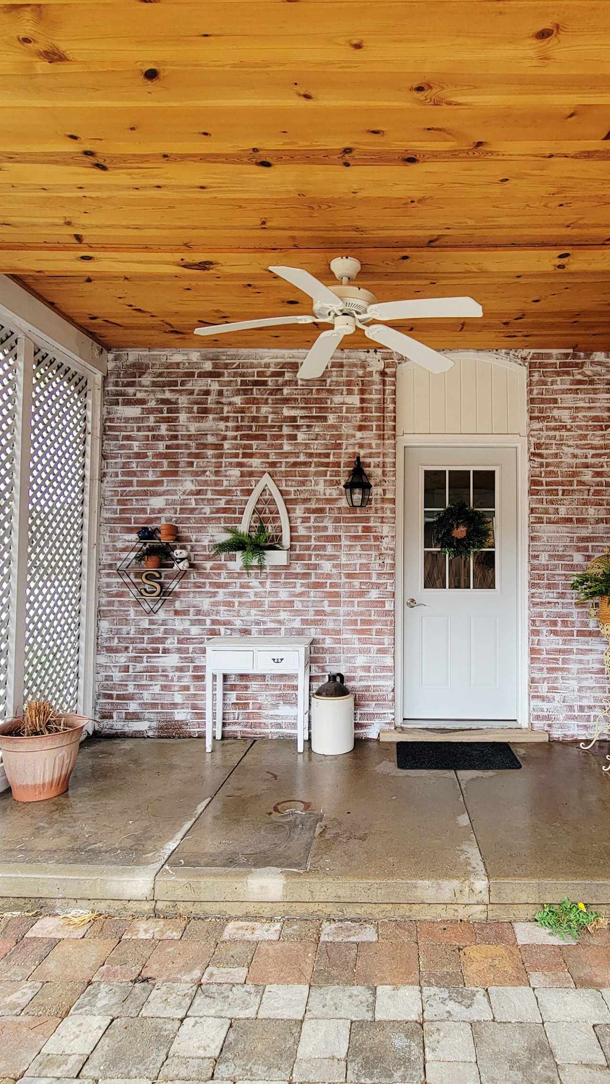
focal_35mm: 19
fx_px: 546
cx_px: 390
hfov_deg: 57.5
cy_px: 542
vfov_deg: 89.6
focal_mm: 2.2
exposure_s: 1/149
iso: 50
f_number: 2.2
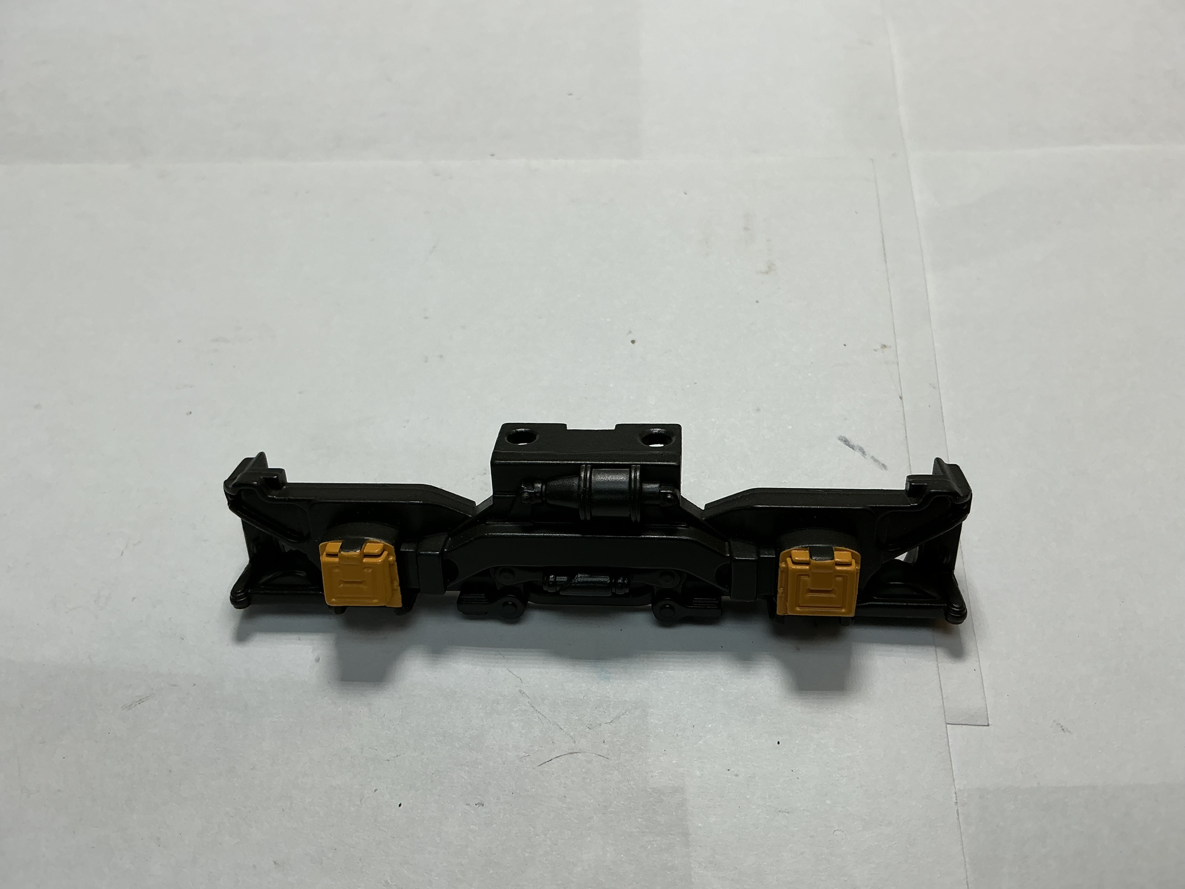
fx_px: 993
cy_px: 444
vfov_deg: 48.2
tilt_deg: -53.2
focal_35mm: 29
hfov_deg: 61.7
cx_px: 592
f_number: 1.8
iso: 20
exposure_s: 1/221
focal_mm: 3
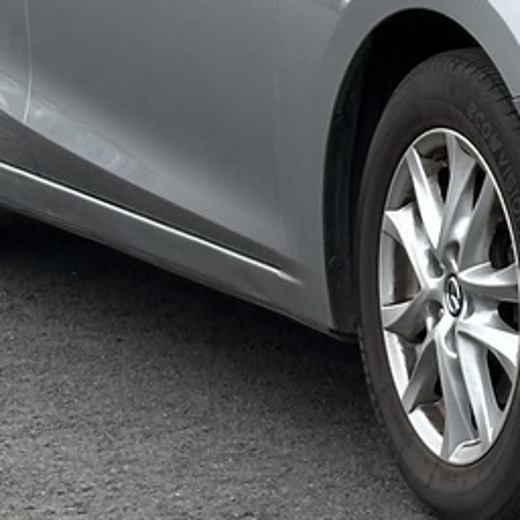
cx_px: 796
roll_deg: -0.5
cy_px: -225
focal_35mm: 239
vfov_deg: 7.2
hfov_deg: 7.2
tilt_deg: -0.1
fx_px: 4062
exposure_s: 1/1050
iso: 64
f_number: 1.78
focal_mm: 6.86
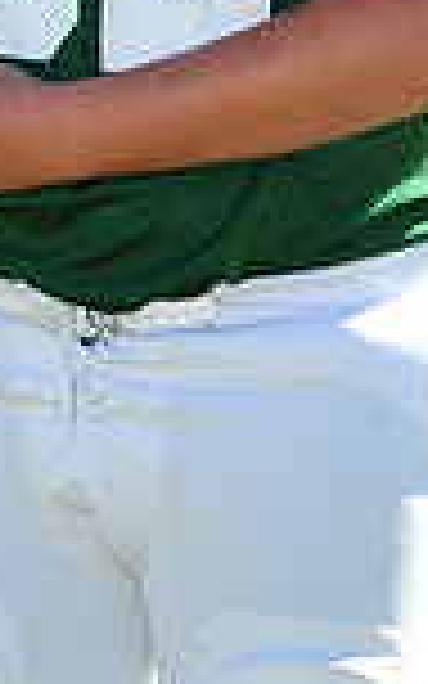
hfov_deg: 2.0
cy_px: -310
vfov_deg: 3.3
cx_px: 45
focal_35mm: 643
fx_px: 12000
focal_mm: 165
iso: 400
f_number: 4.5
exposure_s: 1/1250
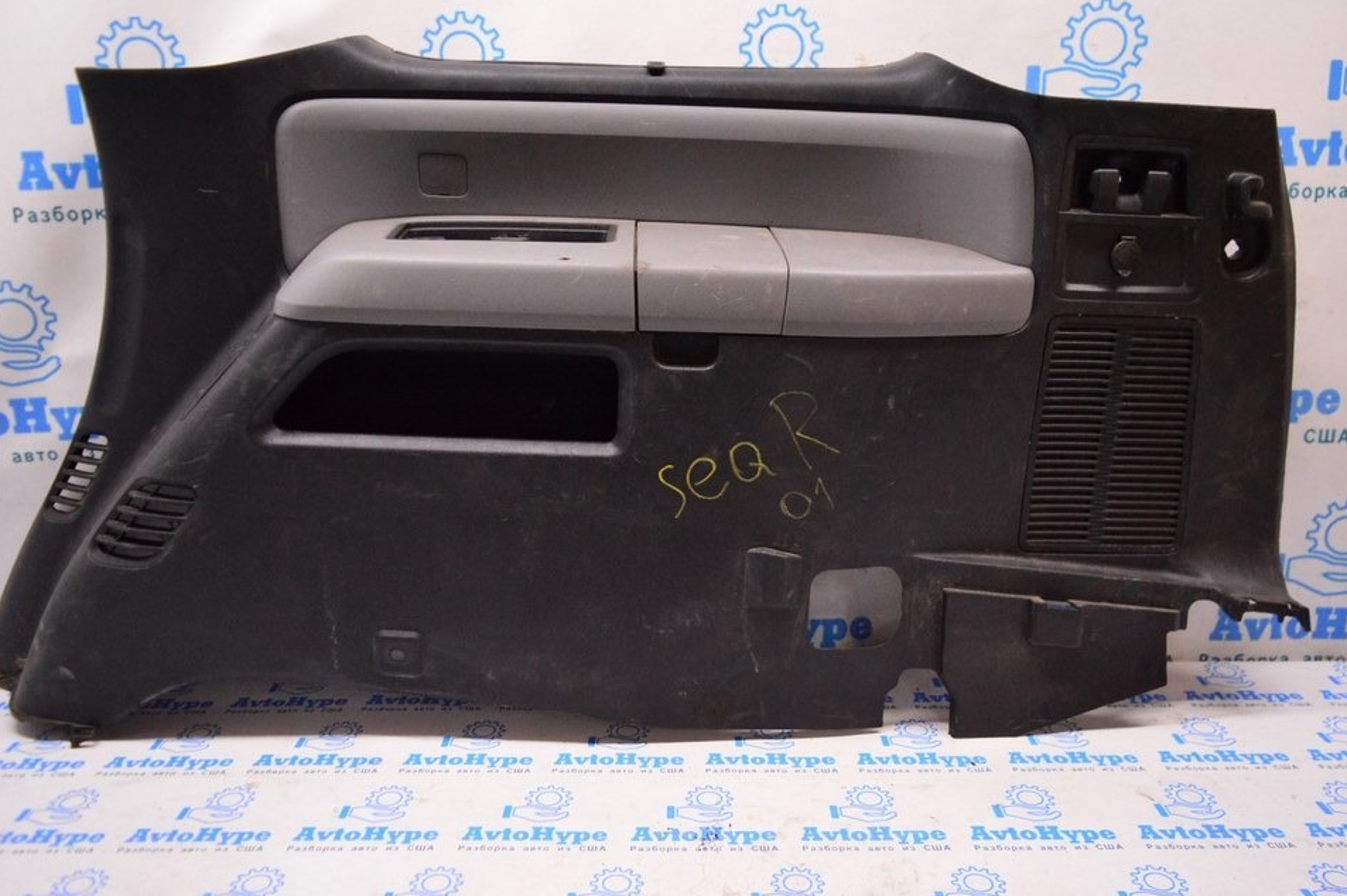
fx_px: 1084
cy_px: 416
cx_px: 636
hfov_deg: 63.6
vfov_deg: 44.9
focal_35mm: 29
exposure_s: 1/320
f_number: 3.5
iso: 3200
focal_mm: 18
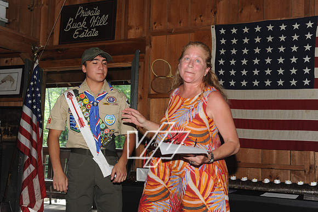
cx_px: 159
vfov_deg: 28.0
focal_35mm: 48
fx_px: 424
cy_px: 106
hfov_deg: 41.1
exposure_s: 1/60
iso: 320
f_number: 5.6
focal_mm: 48
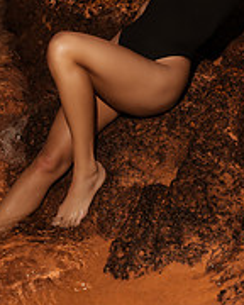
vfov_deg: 22.4
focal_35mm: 82
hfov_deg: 18.6
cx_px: 181
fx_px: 740
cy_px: -3
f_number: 1.8
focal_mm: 35
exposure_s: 1/40
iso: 50
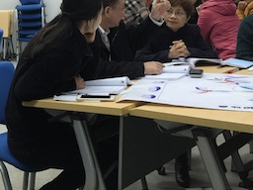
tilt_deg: +0.9
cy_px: -8
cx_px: 20
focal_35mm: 68
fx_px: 497
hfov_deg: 27.4
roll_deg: +0.4
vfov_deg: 20.8
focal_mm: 4.15
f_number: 2.2
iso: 50
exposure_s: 1/33
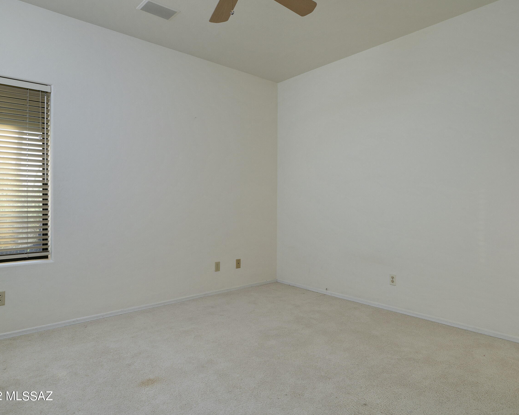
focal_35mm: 22
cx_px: 286
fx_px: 338
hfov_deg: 74.8
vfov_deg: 63.1
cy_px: 202
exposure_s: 1/25
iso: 200
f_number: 7.1
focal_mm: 19
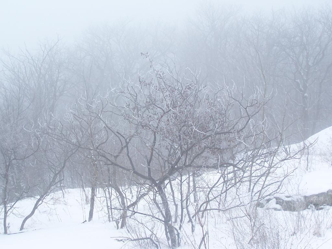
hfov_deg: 32.7
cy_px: 124
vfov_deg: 24.8
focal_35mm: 59
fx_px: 566
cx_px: 166
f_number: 3.1
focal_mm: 9.8
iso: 80
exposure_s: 1/200
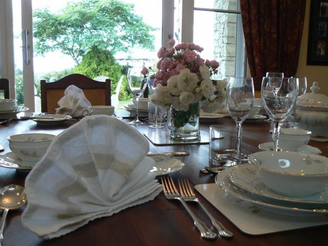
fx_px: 341
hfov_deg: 51.4
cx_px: 164
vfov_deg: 39.7
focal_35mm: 36
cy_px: 123
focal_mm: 6
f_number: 3.2
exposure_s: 1/50
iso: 80
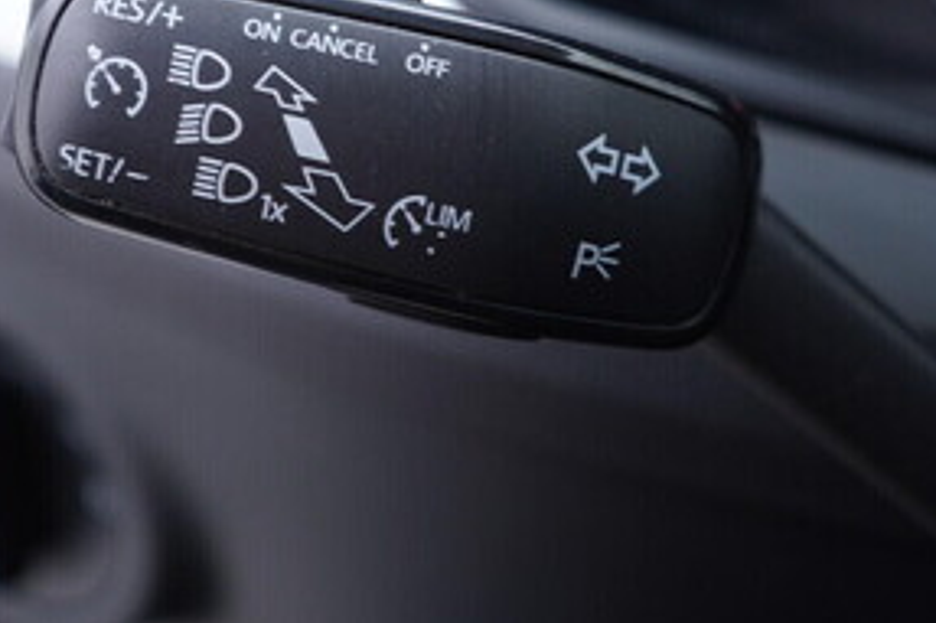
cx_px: 336
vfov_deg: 19.4
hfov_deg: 29.1
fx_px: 1793
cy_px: 93
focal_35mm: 69
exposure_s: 1/40
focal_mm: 24
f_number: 2.8
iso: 200
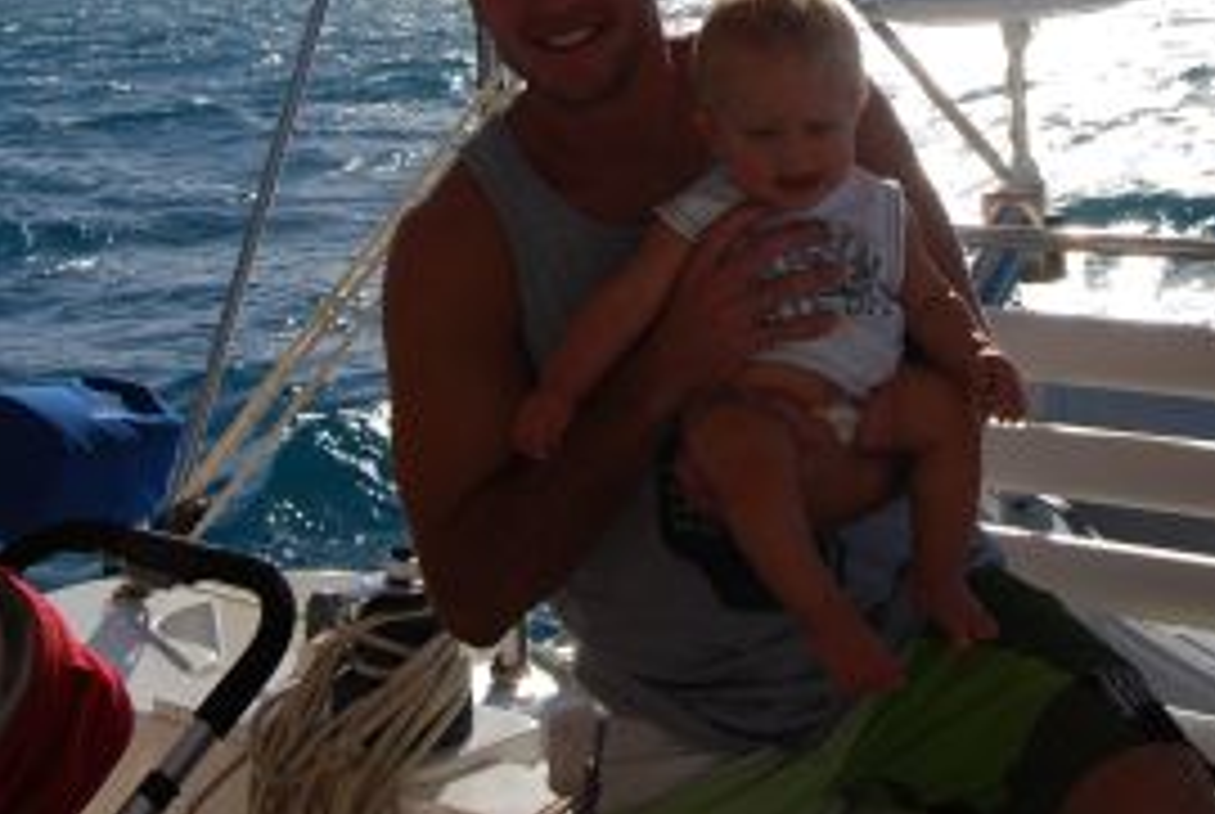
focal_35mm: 64
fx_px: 2164
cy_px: 90
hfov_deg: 31.2
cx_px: 783
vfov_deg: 20.9
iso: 100
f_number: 10
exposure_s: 1/400
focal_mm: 18
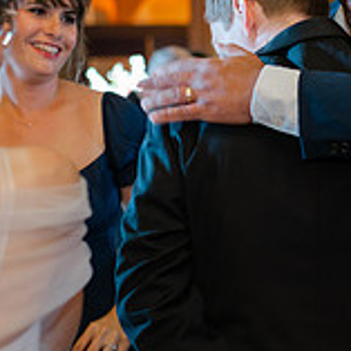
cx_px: 358
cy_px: 198
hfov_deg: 15.5
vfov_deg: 15.8
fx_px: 1262
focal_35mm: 110
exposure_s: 1/100
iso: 320
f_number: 2
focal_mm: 35
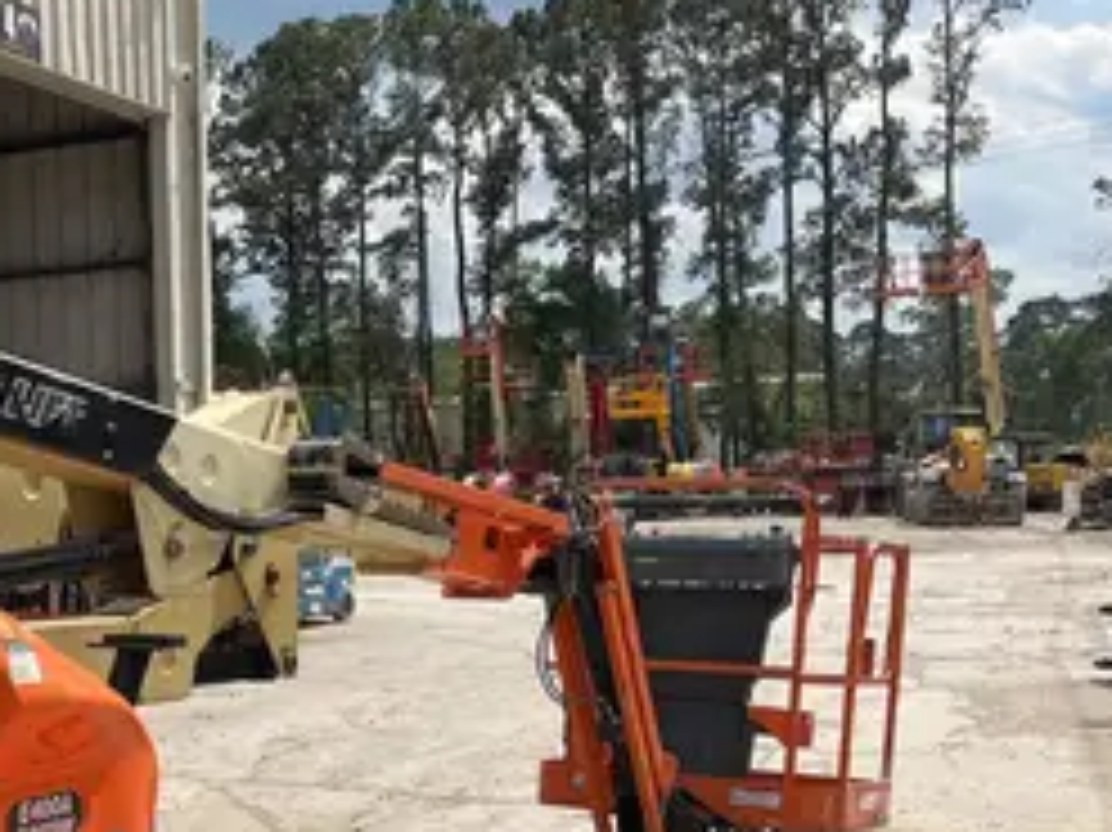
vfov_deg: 24.7
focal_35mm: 58
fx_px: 1862
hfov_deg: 30.6
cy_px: 699
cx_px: -32
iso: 50
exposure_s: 1/4310
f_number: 1.6
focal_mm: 5.1
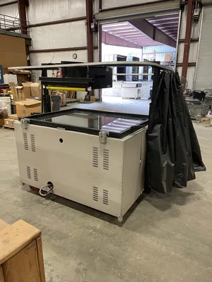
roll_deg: -0.2
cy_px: 141
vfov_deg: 67.3
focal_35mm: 26
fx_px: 212
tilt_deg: -15.4
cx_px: 106
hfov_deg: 53.1
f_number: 1.6
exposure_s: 1/60
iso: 250
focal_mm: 4.2
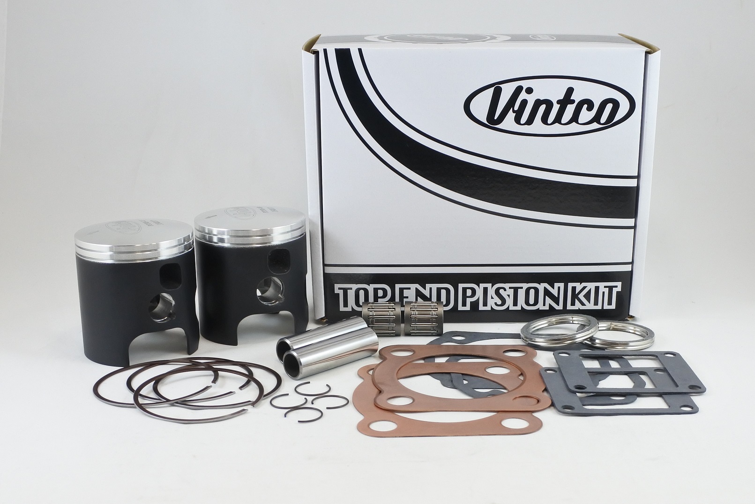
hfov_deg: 61.9
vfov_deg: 43.6
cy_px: 252
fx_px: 629
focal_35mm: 30
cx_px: 378
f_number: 3.8
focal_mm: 11.2
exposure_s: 1/160
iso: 400
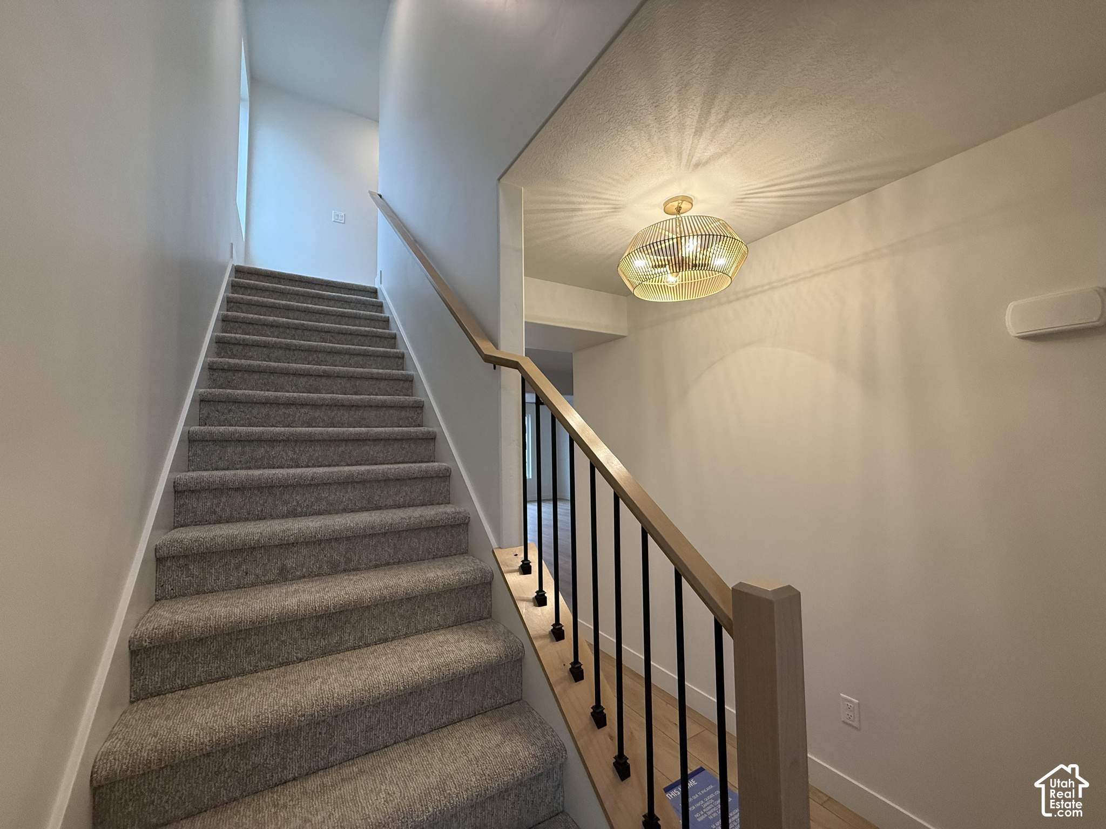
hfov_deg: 102.1
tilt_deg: +3.4
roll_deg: +0.6
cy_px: 414
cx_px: 553
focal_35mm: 14
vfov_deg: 85.7
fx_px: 447
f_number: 2.2
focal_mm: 2.22
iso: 200
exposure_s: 1/120
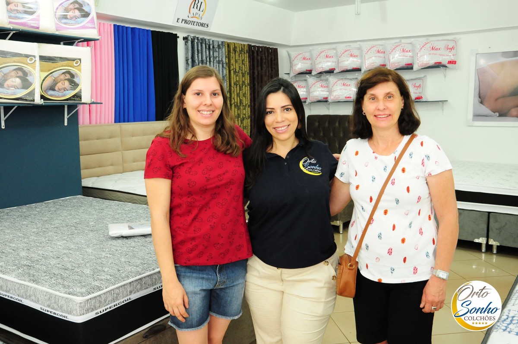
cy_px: 172
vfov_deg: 36.8
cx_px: 259
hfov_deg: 53.2
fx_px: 517
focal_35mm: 36
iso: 1250
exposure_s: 1/60
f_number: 5.6
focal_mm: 24
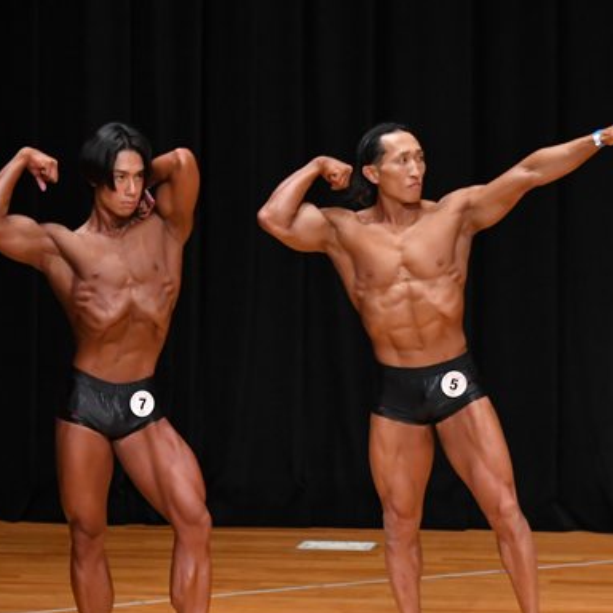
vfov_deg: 4.5
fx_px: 7733
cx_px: 160
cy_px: 382
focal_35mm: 386
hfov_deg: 4.5
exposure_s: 1/400
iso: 4000
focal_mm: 150
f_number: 5.6
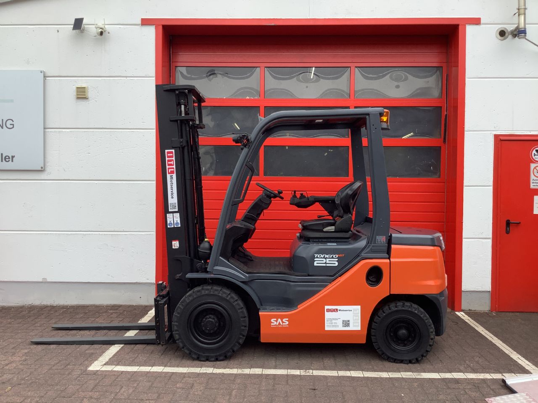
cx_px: 269
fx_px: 482
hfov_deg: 58.4
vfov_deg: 45.4
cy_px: 202
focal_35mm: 31
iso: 25
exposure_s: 1/314
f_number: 2.4
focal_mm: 3.3
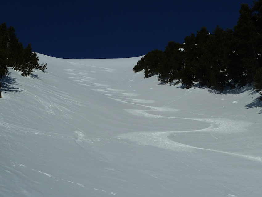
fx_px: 363
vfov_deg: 30.3
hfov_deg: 39.6
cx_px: 131
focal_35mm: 48
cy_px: 98
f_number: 6.3
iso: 80
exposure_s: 1/1300
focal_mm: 7.9
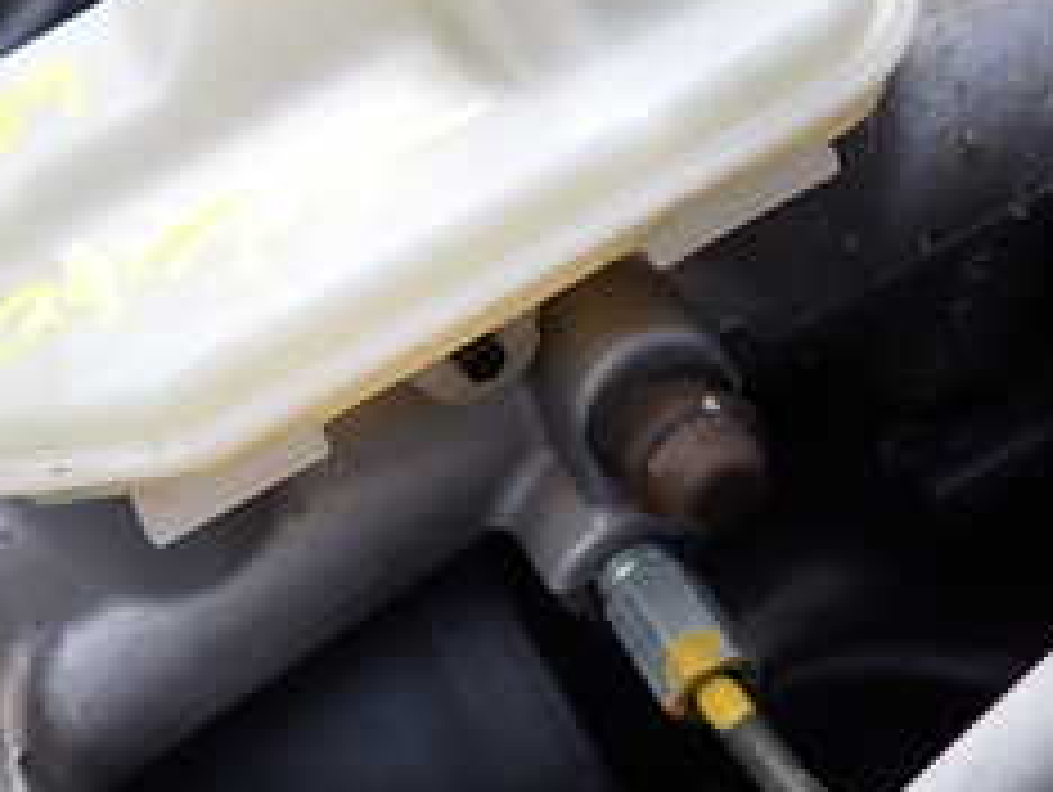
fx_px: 1949
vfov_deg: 23.0
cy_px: 374
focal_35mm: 64
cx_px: 198
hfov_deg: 29.5
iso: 100
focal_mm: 4.5
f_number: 2.8
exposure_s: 1/200
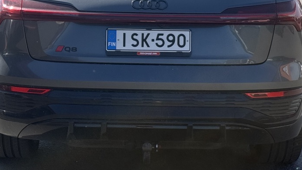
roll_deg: +0.8
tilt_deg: -8.8
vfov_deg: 11.1
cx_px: 146
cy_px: 36
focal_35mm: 109
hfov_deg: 19.6
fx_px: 873
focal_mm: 6.76
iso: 80
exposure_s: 1/3378
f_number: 1.78
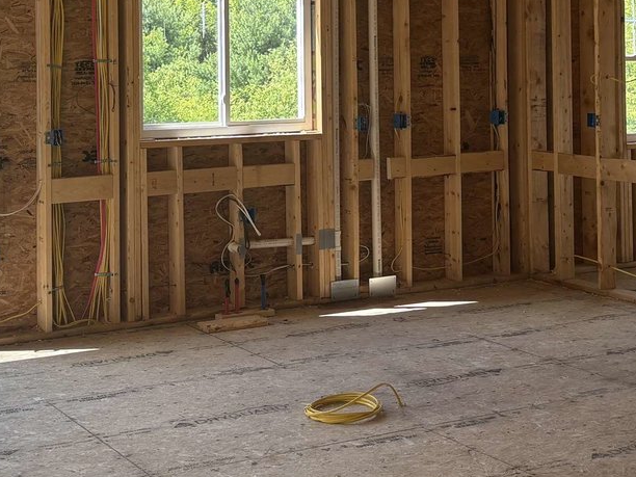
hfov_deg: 28.5
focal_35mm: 68
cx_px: 277
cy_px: 47
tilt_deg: +0.1
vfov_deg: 21.1
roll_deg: +0.7
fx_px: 1249
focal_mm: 5.96
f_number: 1.6
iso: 40
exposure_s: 1/246
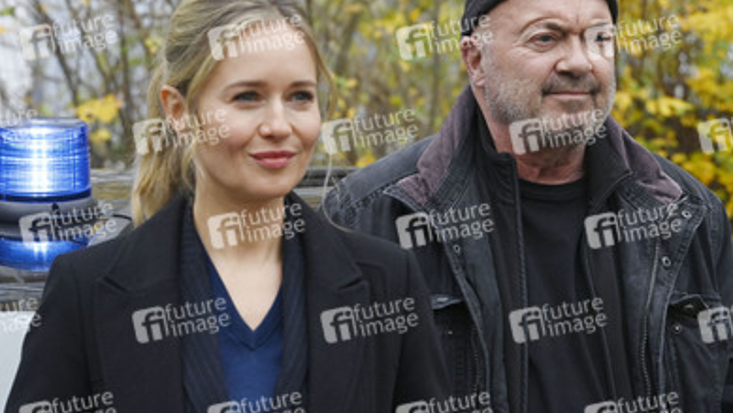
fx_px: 3188
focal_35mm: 164
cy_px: 179
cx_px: 395
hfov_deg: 13.1
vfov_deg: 7.4
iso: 800
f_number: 8
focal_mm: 135
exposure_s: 1/250
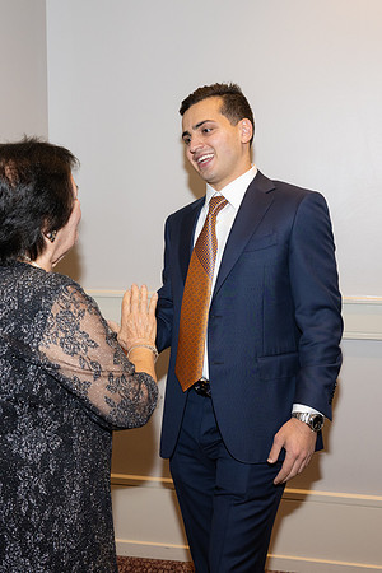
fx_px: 719
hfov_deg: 29.8
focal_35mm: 45
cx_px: 191
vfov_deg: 43.4
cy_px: 270
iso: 800
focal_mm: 28.5
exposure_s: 1/100
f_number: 5.6
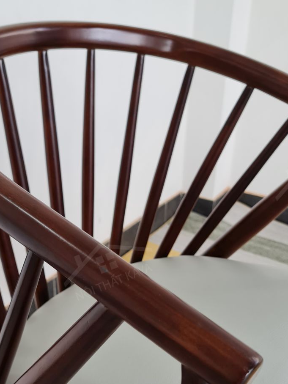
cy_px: 270
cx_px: 111
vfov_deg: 39.7
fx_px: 521
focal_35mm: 47
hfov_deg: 30.8
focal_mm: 7
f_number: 1.8
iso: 50
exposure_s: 1/100
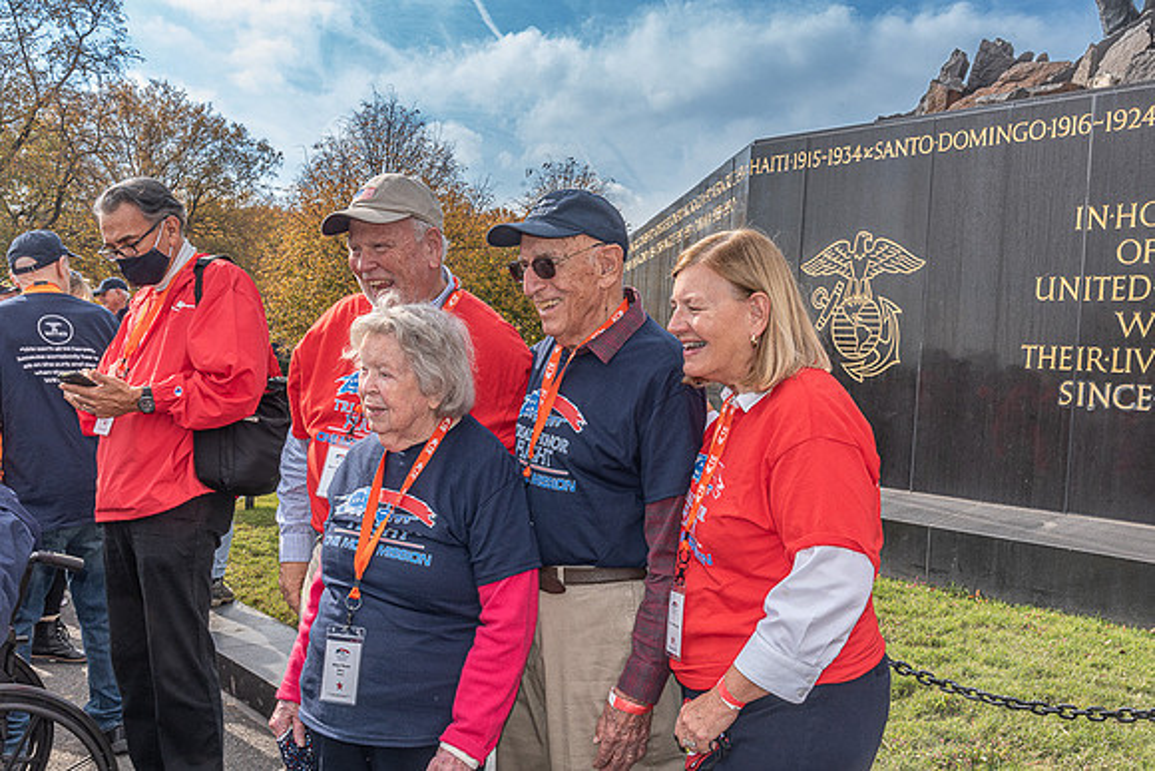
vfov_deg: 35.1
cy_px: 386
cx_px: 578
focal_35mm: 38
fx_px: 1219
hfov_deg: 50.7
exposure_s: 1/250
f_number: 13
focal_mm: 38
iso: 500
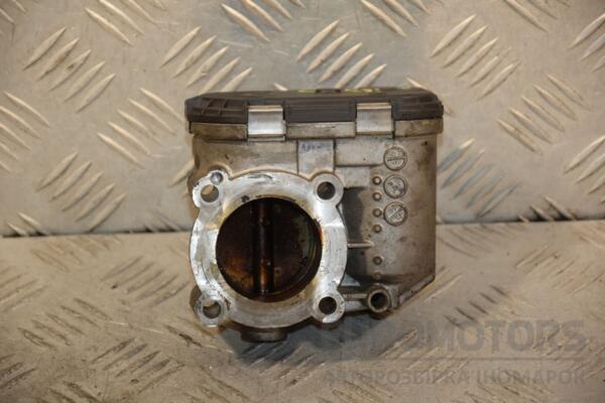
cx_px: 302
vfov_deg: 8.7
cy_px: 202
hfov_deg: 13.0
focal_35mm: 158
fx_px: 2647
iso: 800
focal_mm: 105
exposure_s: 1/160
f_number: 5.6
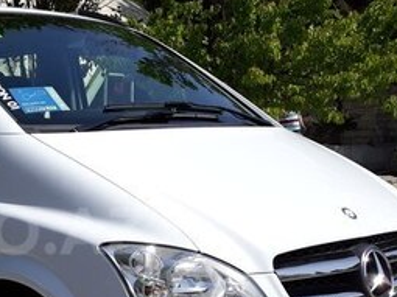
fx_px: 802
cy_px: 231
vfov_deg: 20.8
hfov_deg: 26.1
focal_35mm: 70
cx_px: -16
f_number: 1.7
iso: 40
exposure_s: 1/2278
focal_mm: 3.71
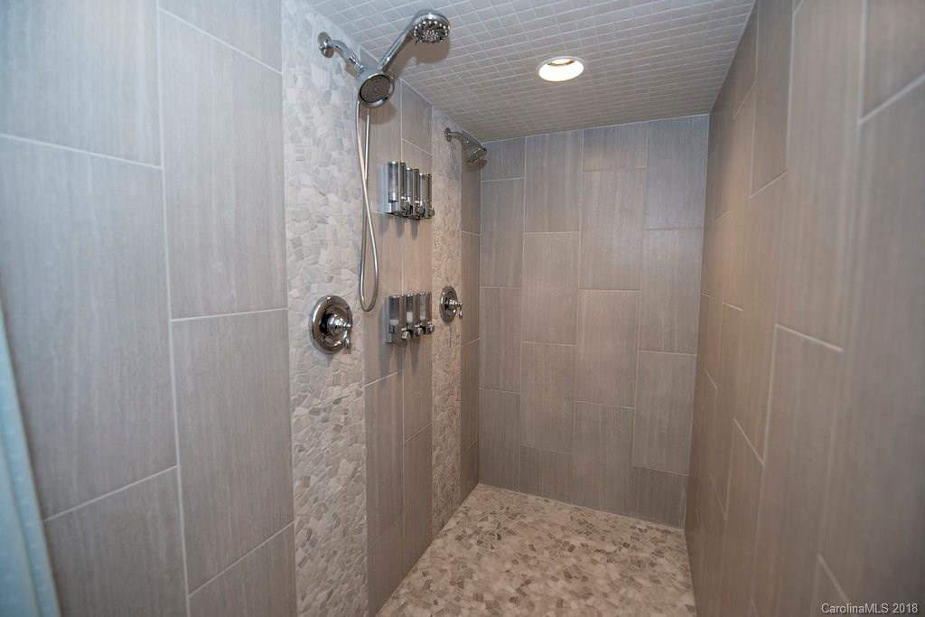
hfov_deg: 100.4
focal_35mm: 15
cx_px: 462
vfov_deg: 77.3
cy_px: 308
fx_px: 385
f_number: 3.2
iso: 800
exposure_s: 1/250
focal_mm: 15
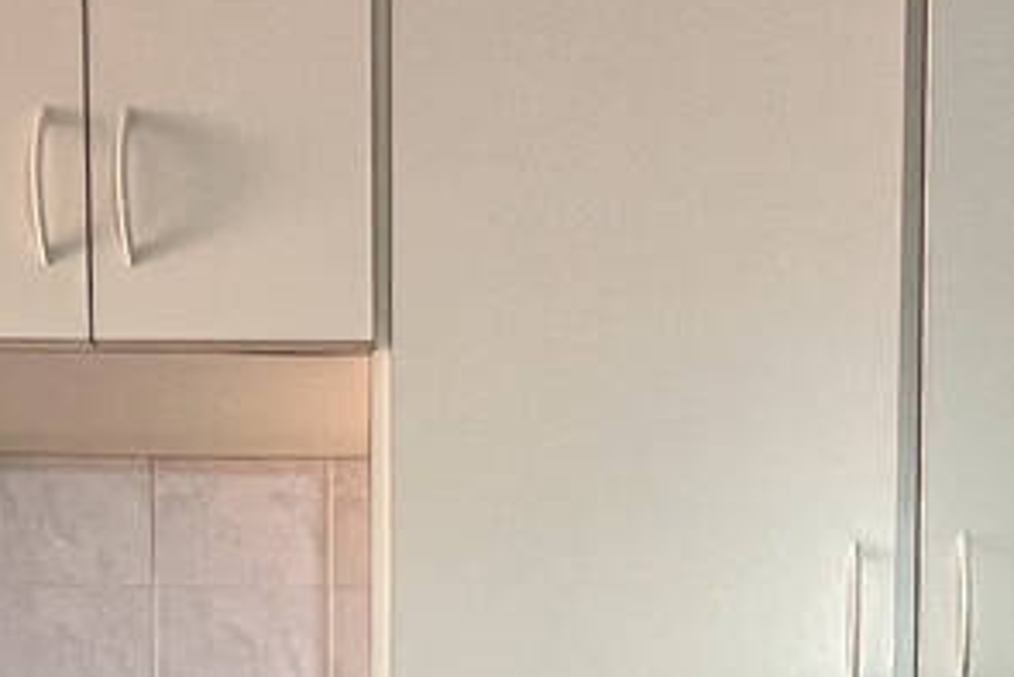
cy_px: 1285
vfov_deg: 16.5
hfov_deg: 30.0
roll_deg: -1.7
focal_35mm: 66
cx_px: 763
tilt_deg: -5.5
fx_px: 1860
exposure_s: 1/60
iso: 160
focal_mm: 1.57
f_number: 1.8
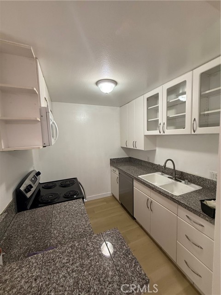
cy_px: 148
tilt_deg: -5.4
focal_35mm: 14
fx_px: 119
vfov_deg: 102.1
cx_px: 110
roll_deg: +1.2
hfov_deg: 85.7
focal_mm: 2.22
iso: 200
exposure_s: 1/60
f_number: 2.2
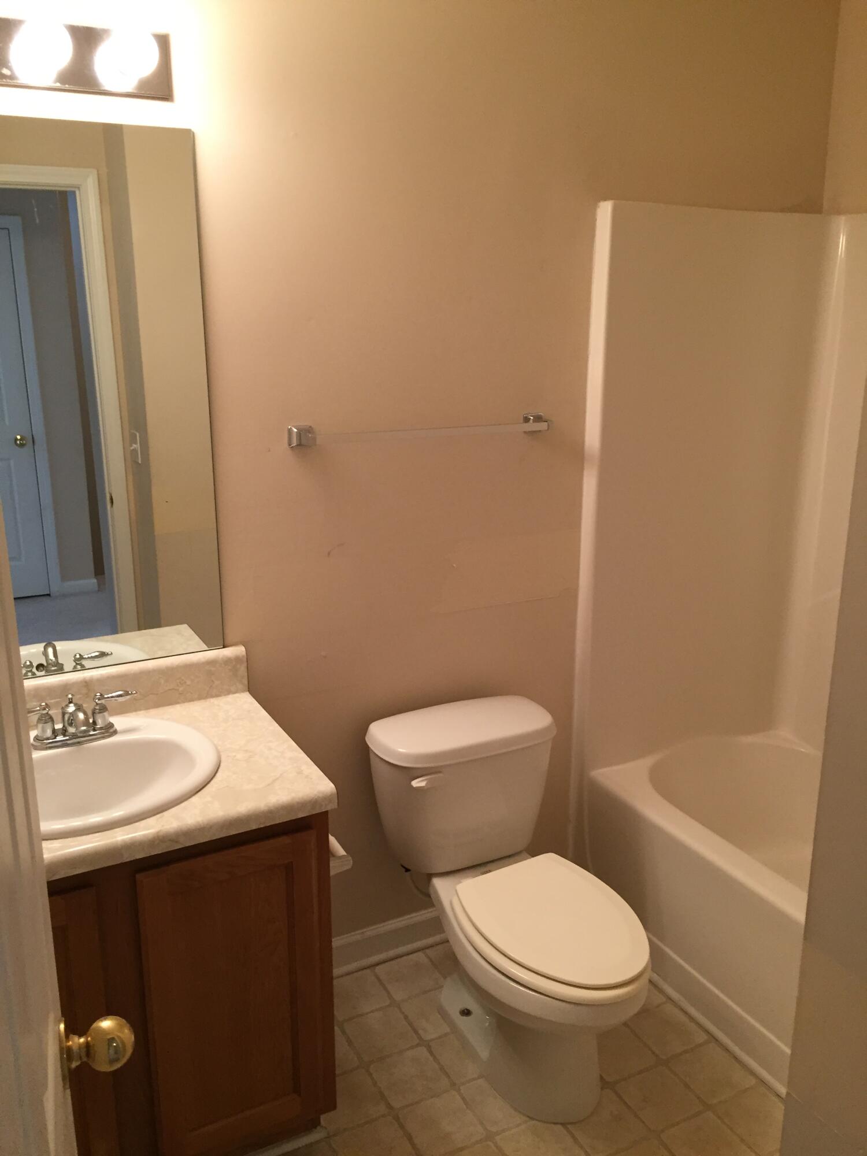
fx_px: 968
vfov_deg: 61.7
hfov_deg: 48.2
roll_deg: +0.4
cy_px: 578
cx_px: 434
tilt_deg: -13.3
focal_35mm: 29
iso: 125
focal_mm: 4.15
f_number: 2.2
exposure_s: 1/30
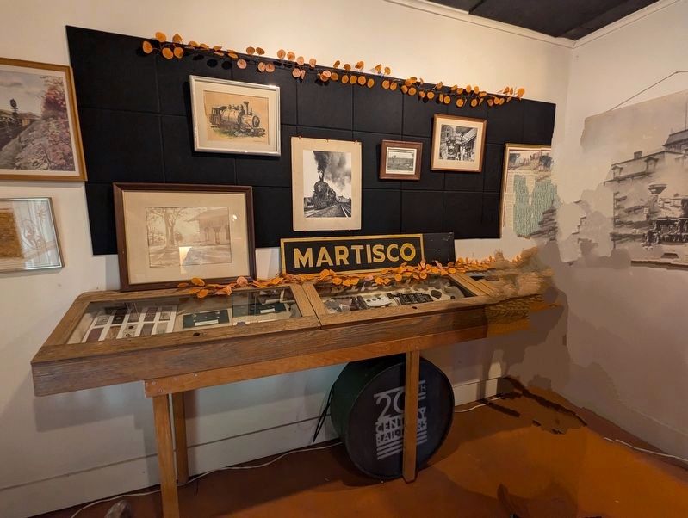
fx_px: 319
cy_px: 259
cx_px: 344
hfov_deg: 94.4
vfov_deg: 78.3
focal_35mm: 16
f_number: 2.2
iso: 324
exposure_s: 1/47.5
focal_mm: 2.35
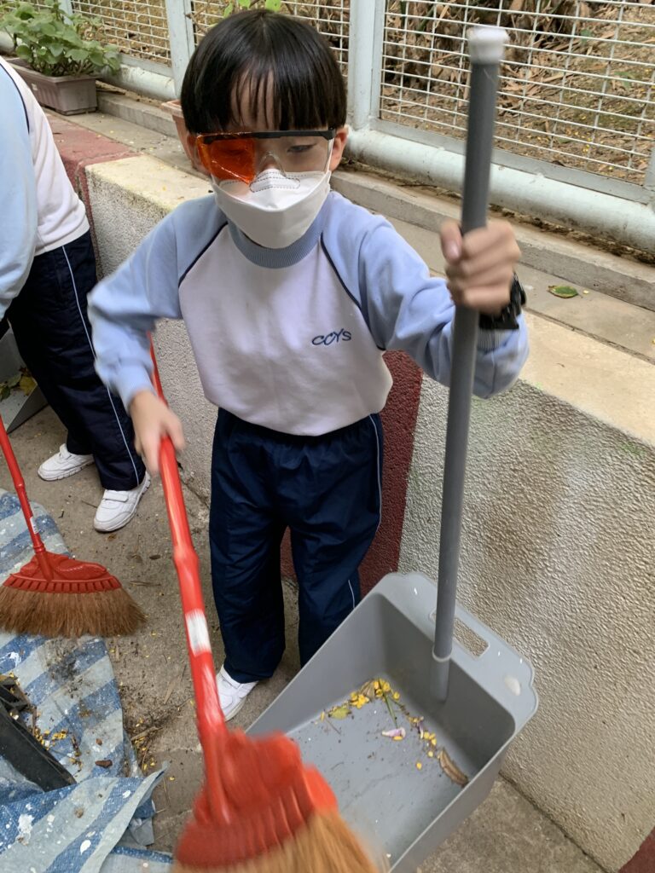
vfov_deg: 67.3
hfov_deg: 53.1
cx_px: 328
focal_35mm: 26
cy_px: 436
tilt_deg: -34.0
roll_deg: -1.6
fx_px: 656
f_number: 1.8
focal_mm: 4.25
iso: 100
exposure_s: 1/79
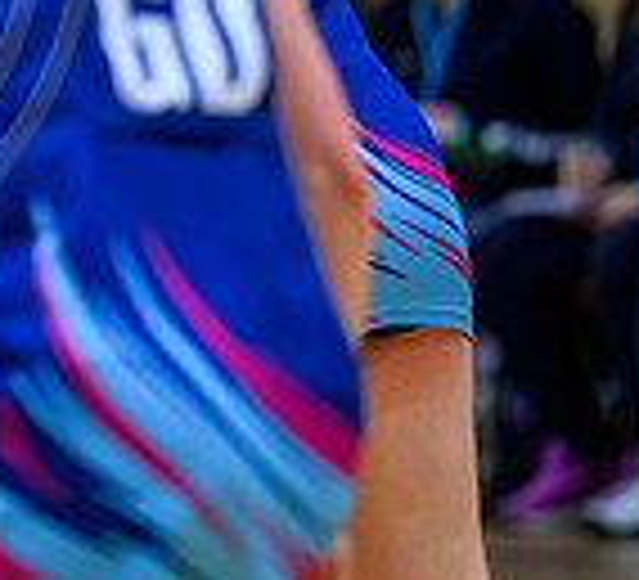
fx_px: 16859
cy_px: -108
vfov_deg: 2.0
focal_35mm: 845
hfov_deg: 2.2
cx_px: -364
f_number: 2.8
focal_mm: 200
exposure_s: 1/1000
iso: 5000
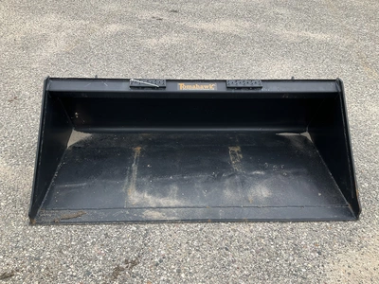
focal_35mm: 29
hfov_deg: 61.7
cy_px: 142
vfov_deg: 48.2
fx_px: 318
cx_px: 190
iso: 25
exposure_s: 1/380
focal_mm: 3
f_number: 1.8
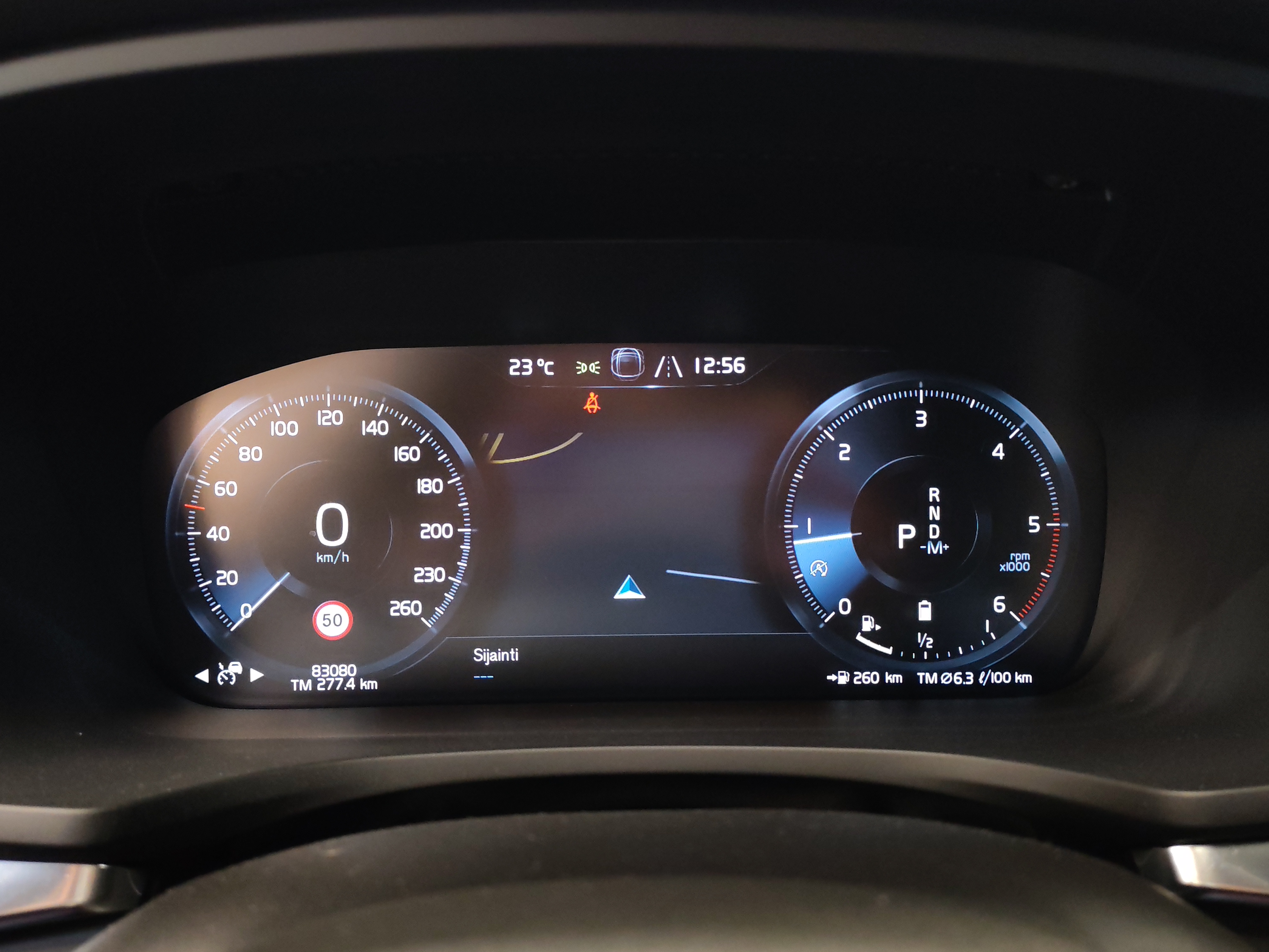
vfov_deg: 42.9
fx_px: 1210
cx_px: 634
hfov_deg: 55.4
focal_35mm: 33
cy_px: 476
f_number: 1.9
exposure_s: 1/33
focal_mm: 6.12
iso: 2500
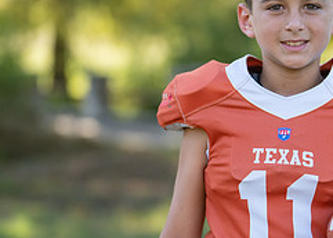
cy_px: 146
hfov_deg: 14.2
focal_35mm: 140
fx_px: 1324
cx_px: 291
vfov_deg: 10.3
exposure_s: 1/1250
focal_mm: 50
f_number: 1.2
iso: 100
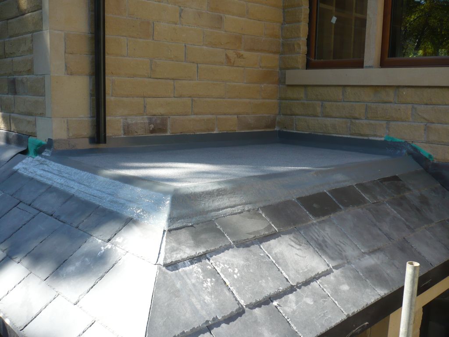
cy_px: 168
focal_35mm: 35
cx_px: 224
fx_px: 454
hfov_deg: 52.6
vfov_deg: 40.7
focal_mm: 5.8
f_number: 2.8
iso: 100
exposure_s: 1/400
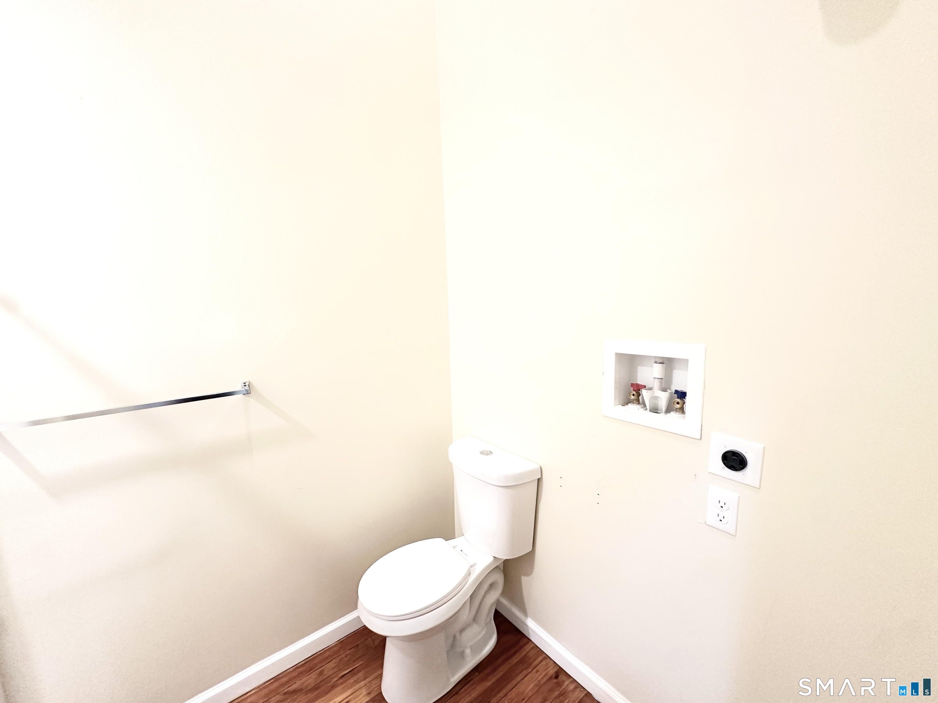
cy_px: 352
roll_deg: +0.9
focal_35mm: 14
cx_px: 469
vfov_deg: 85.7
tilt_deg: -9.8
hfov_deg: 102.1
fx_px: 379
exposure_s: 1/60
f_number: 2.2
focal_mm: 2.22
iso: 200
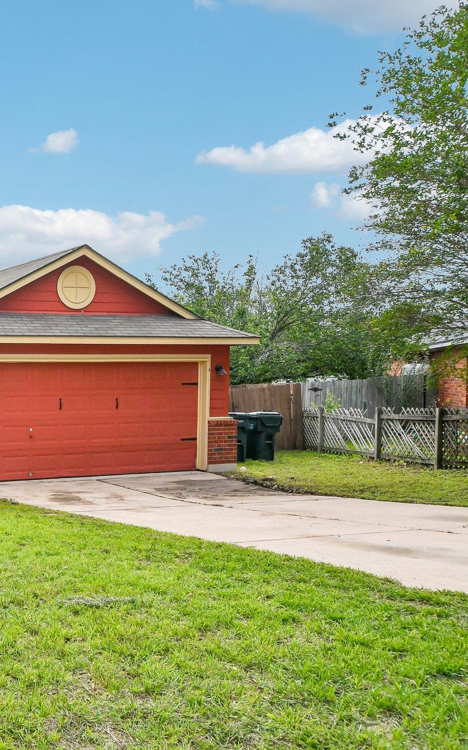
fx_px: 755
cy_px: 374
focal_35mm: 37
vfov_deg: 52.8
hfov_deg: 29.8
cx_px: -85
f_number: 8
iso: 400
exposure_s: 1/2000
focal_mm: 16
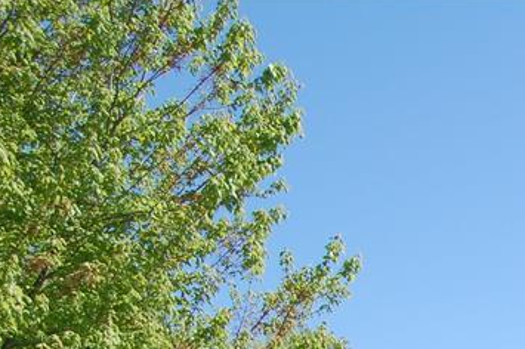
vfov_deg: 12.8
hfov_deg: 18.1
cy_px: 529
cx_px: 773
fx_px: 1472
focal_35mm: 101
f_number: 8
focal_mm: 22
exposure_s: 1/250
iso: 200
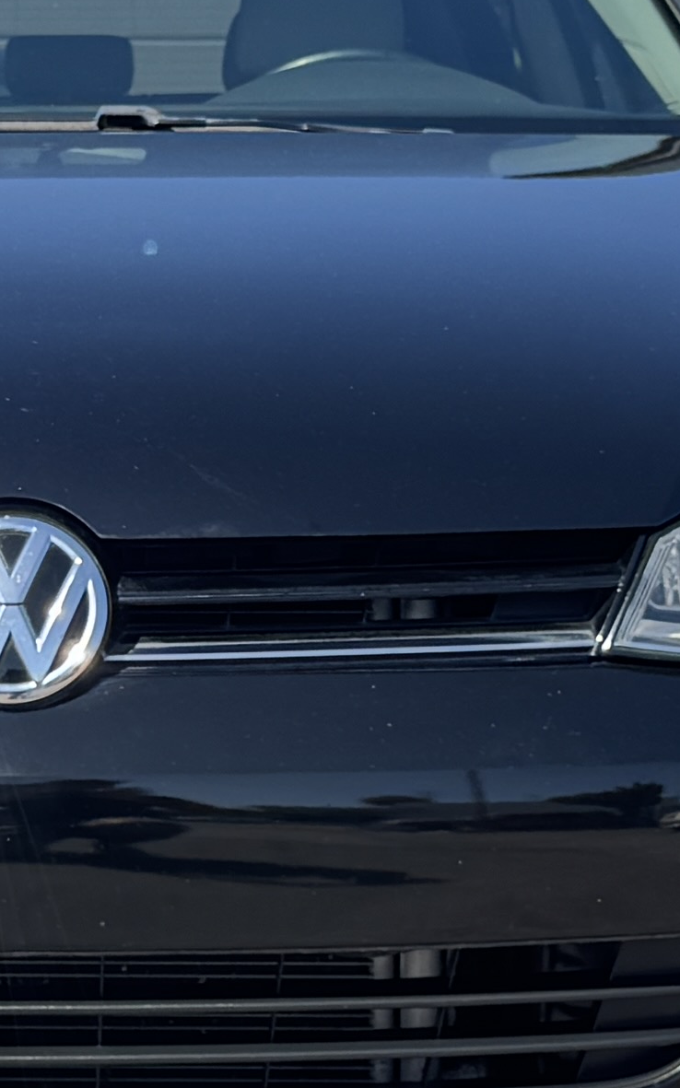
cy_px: 414
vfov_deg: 16.9
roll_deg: -1.5
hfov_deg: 10.6
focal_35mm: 123
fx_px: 3648
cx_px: 51
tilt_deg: -2.5
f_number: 1.78
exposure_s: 1/1366
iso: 80
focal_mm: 6.76
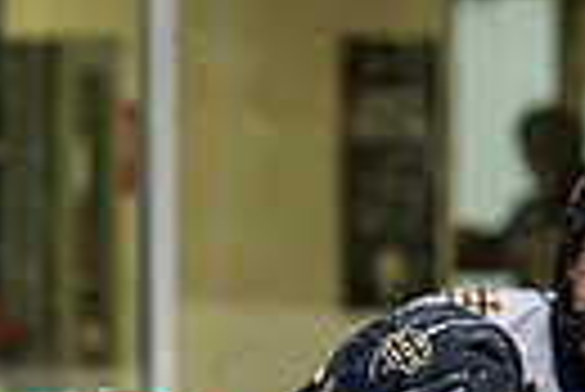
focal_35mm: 770
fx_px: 12526
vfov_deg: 1.8
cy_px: 863
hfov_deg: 2.7
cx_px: -195
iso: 2000
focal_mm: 135
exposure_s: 1/640
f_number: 3.2
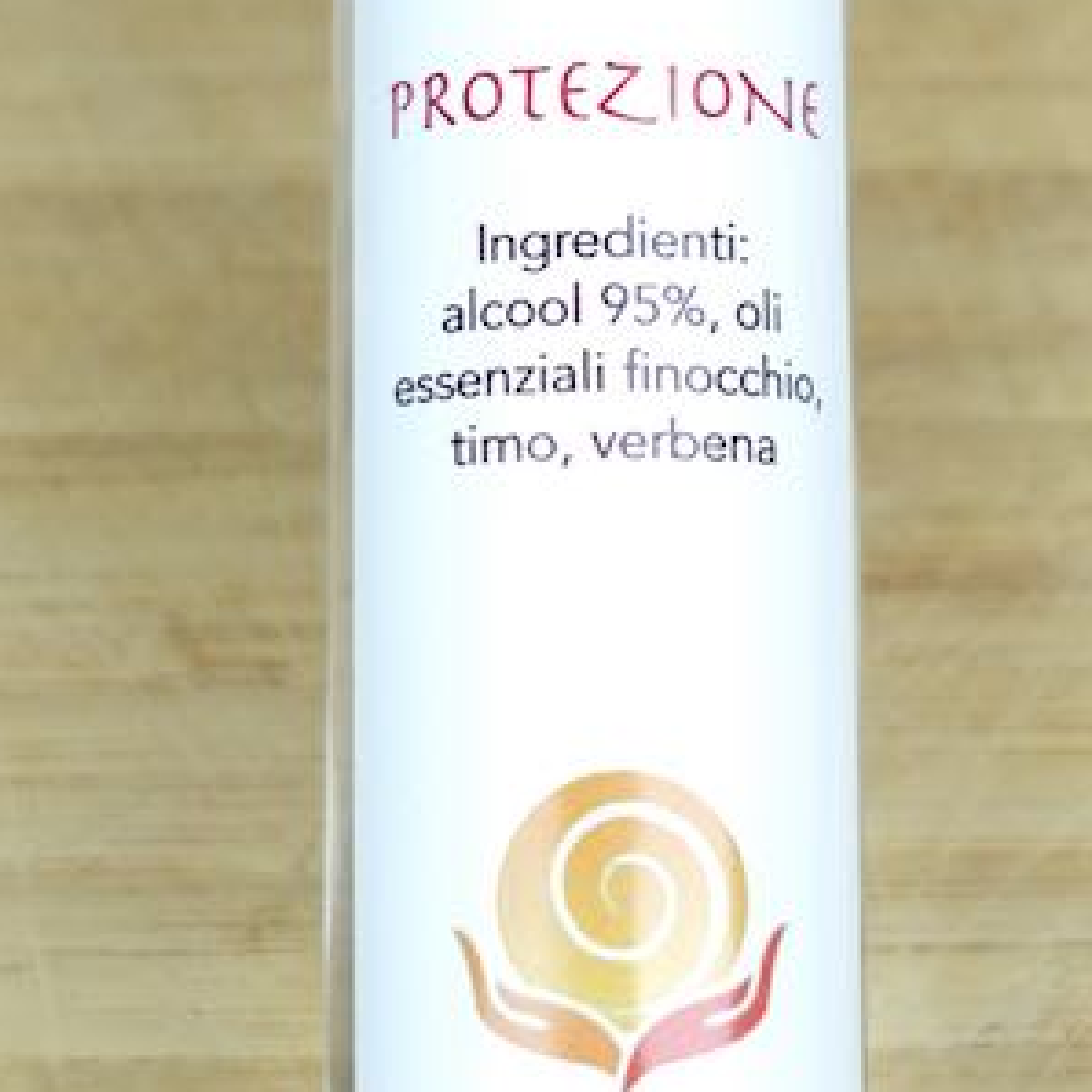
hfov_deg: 13.6
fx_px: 4568
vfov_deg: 13.6
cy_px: 238
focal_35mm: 128
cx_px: 627
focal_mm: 23
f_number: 2.8
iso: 80
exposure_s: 1/60
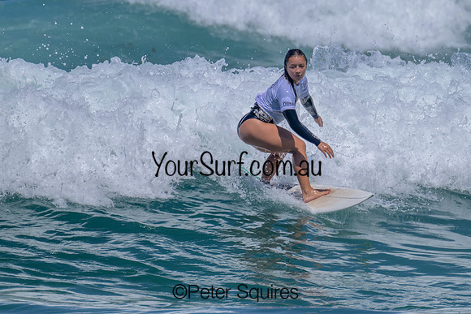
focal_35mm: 1081
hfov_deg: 1.9
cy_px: 132
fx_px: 14140
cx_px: 318
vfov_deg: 1.3
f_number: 11
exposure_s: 1/2000
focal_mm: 800
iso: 400
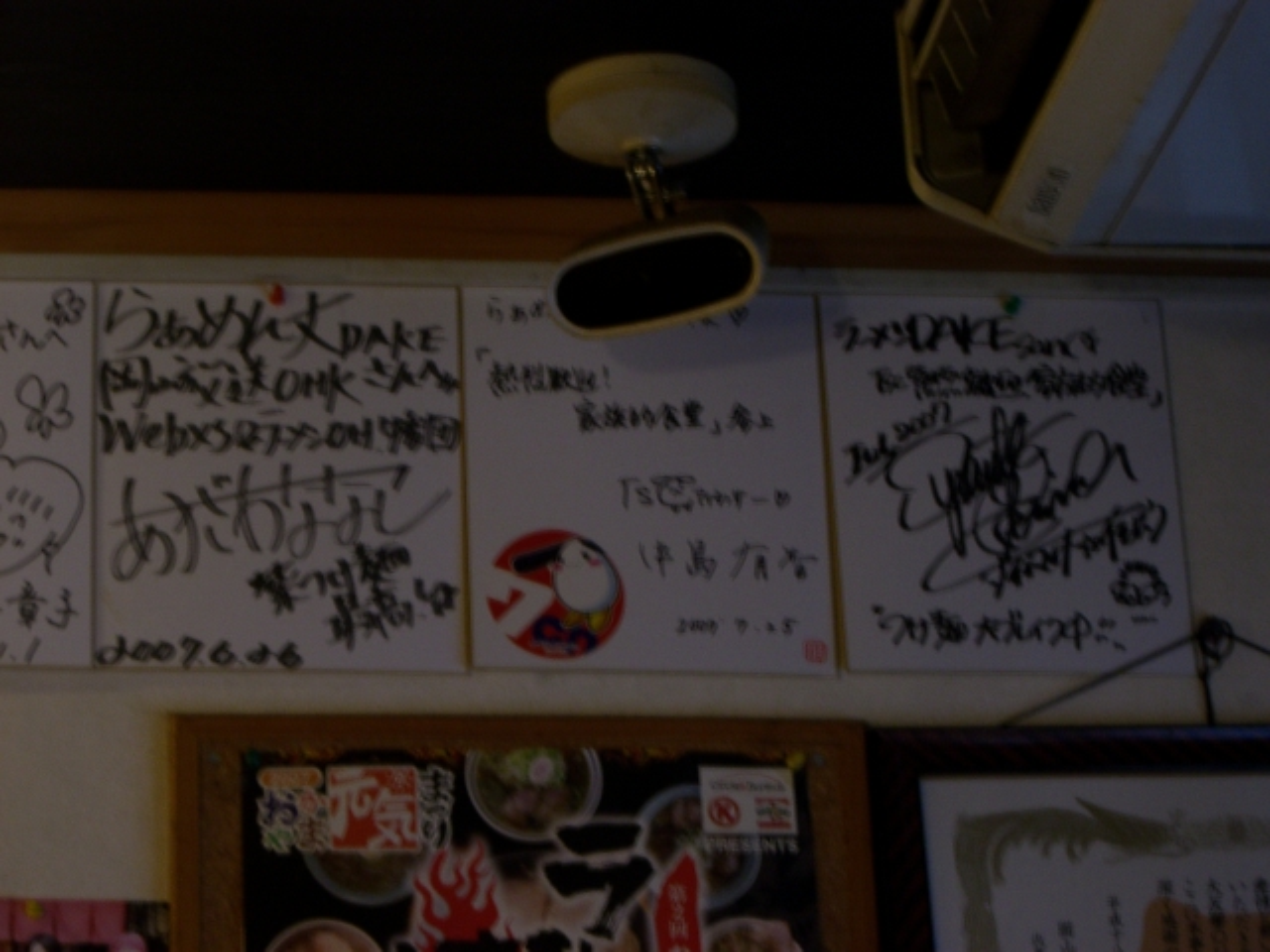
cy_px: 476
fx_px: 4182
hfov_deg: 17.3
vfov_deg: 13.0
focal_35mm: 114
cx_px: 635
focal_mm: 18.6
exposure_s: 1/8
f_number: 5.2
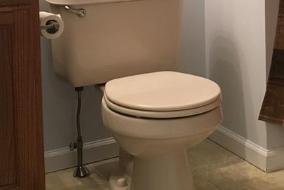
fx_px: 600
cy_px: -13
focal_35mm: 76
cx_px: 220
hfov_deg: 26.2
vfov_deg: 17.4
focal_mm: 4.15
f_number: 2.2
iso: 200
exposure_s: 1/33
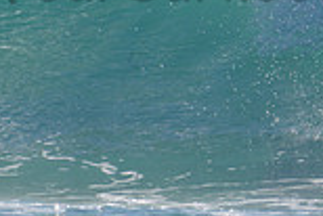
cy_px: -120
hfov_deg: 0.9
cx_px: 353
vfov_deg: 0.6
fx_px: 20682
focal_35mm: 2303
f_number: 5.6
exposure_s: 1/2000
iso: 125
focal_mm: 500
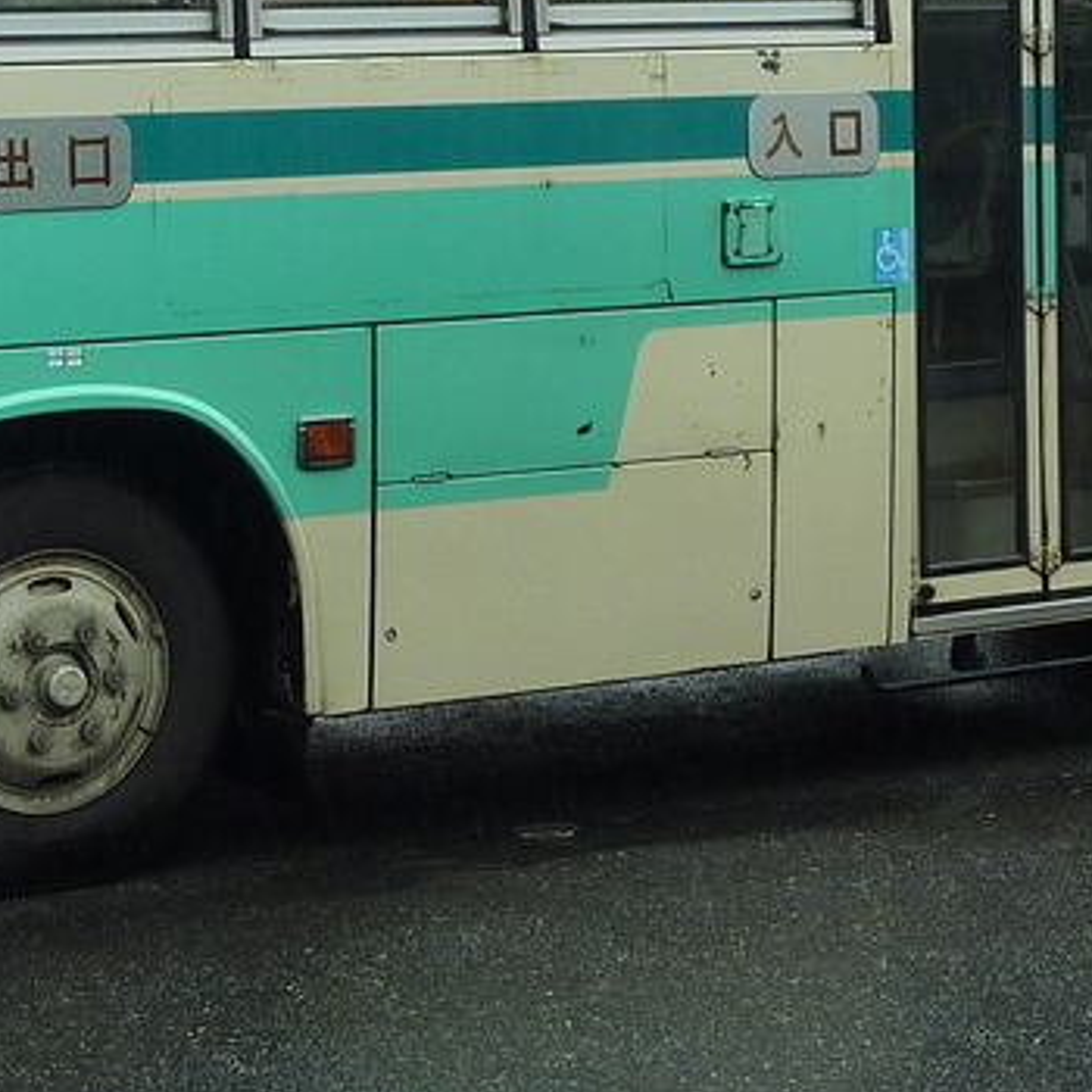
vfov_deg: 15.3
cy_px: 34
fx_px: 3997
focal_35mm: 112
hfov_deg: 15.6
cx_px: 552
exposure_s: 1/125
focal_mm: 6.1
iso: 125
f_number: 4
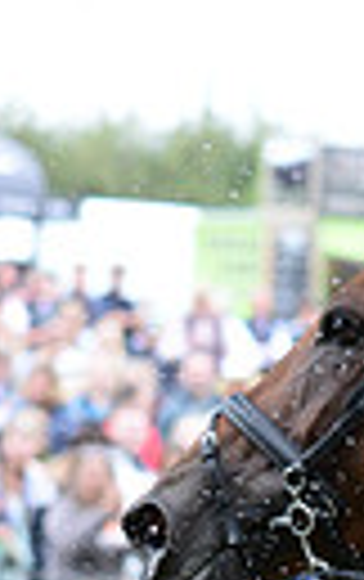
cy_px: 1156
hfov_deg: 2.2
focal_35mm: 594
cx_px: 647
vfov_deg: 3.5
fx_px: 9397
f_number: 5.6
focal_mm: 130
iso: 2000
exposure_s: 1/1000
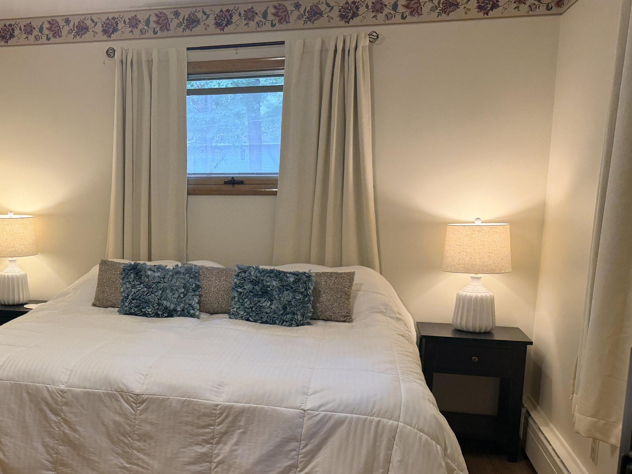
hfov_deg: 45.6
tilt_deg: -9.3
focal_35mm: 39
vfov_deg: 36.7
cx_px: 132
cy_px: 288
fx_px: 712
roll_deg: +0.2
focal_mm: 6.76
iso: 125
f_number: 1.78
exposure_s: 1/120
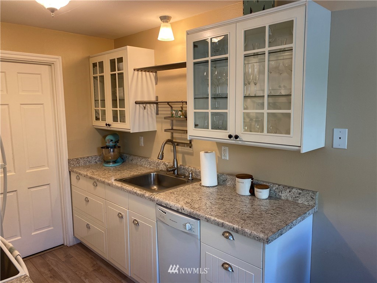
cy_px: 142
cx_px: 188
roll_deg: +0.8
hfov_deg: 67.3
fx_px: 283
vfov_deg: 53.1
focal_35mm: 26
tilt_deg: -7.2
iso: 100
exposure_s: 1/60
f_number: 1.8
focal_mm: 4.25
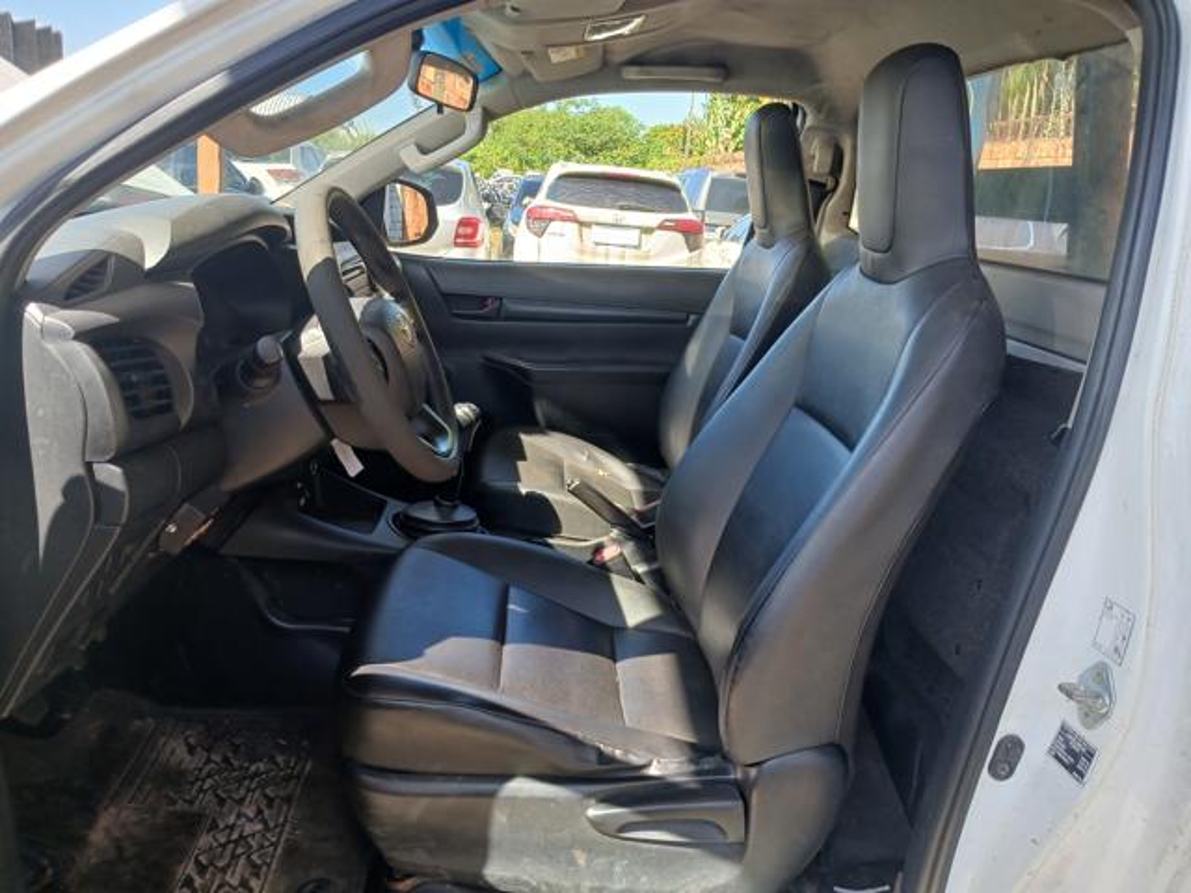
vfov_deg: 53.1
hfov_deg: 67.3
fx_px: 895
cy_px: 446
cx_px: 596
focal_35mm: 26
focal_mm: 3.98
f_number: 1.8
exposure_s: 1/60
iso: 25
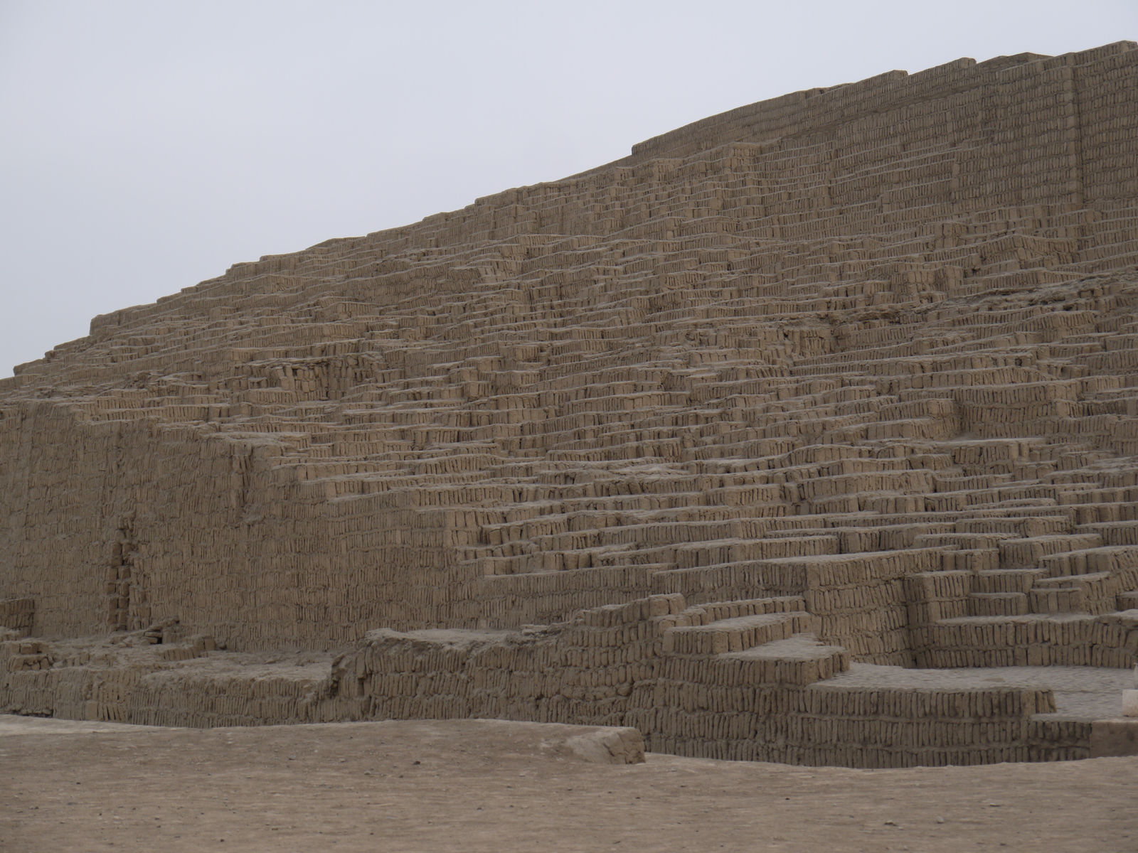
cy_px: 426
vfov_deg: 20.4
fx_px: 2367
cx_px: 569
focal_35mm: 72
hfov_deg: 27.0
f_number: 6.3
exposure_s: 1/200
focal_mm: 36
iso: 160
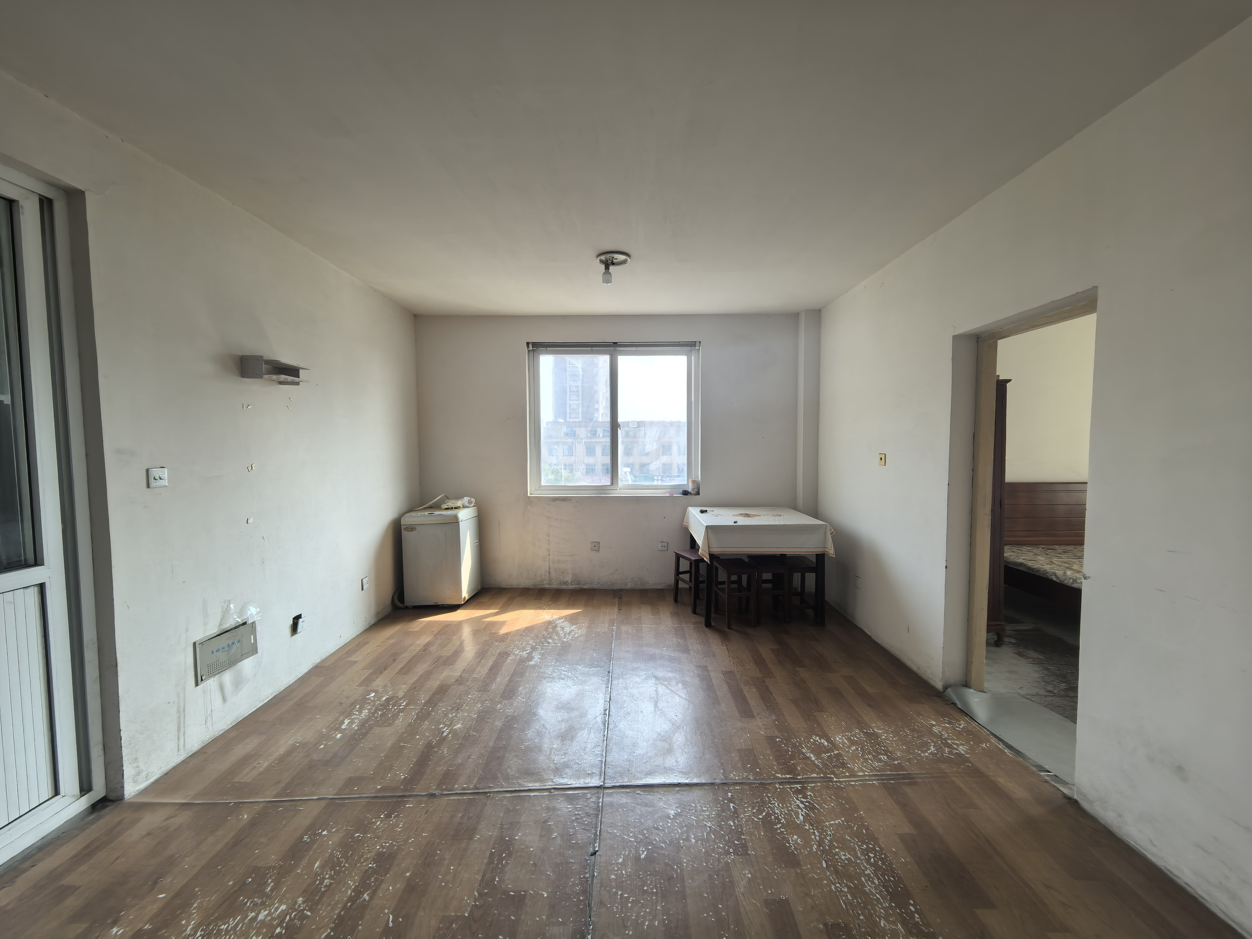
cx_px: 626
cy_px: 470
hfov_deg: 106.2
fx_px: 470
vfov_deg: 89.9
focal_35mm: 13
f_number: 2.2
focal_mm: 1.95
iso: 80
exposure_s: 1/100
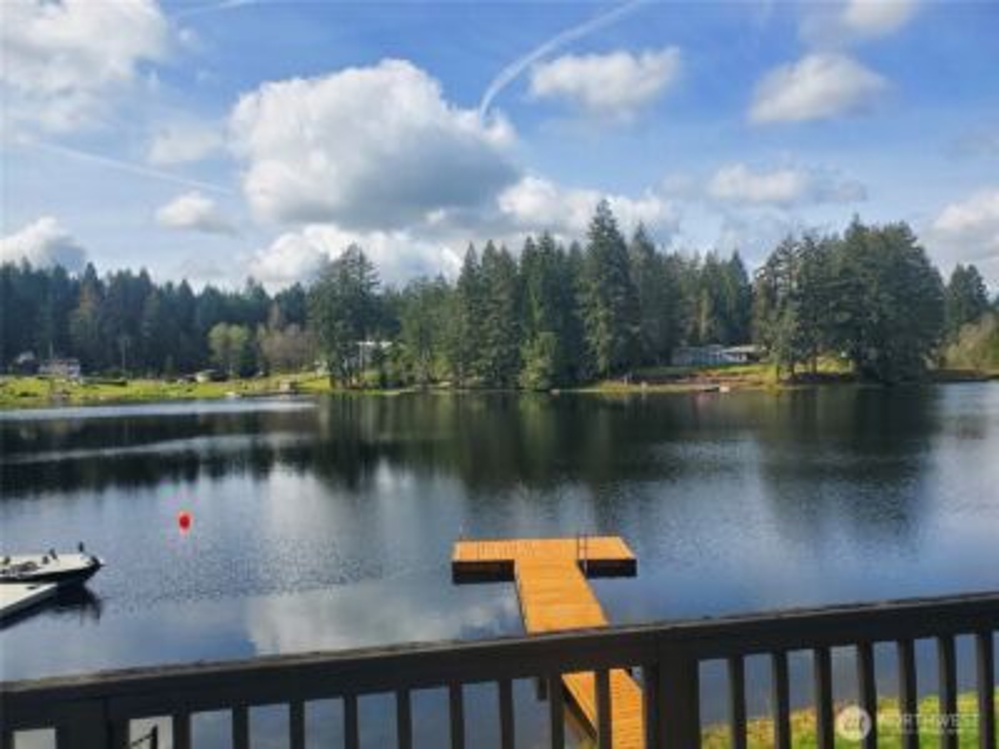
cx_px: 500
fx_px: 750
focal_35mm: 26
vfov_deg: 53.1
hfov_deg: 67.3
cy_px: 374
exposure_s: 1/1529
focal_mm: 4.3
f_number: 2.4
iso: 50
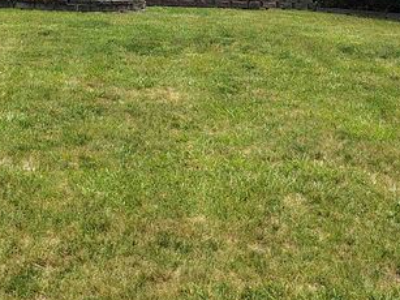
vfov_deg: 17.4
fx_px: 924
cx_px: 125
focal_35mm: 80
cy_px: -80
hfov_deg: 24.3
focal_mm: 5.56
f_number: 1.8
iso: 101
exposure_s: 1/1606
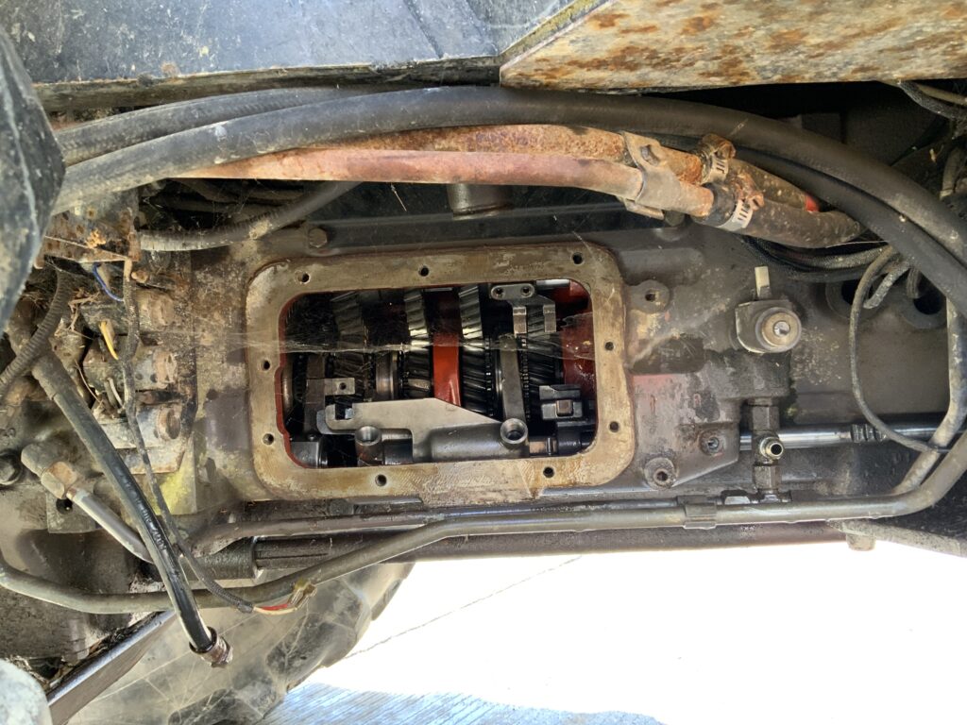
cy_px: 362
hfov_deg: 61.7
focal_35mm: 29
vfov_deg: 48.2
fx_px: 810
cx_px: 484
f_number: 1.8
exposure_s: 1/60
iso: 80
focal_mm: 3
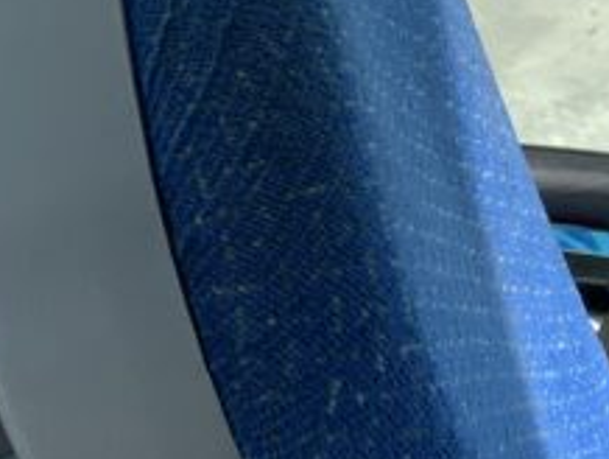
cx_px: 860
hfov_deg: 13.8
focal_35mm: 136
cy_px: 383
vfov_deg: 10.9
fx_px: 2395
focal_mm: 3
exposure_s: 1/1121
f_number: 1.8
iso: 16
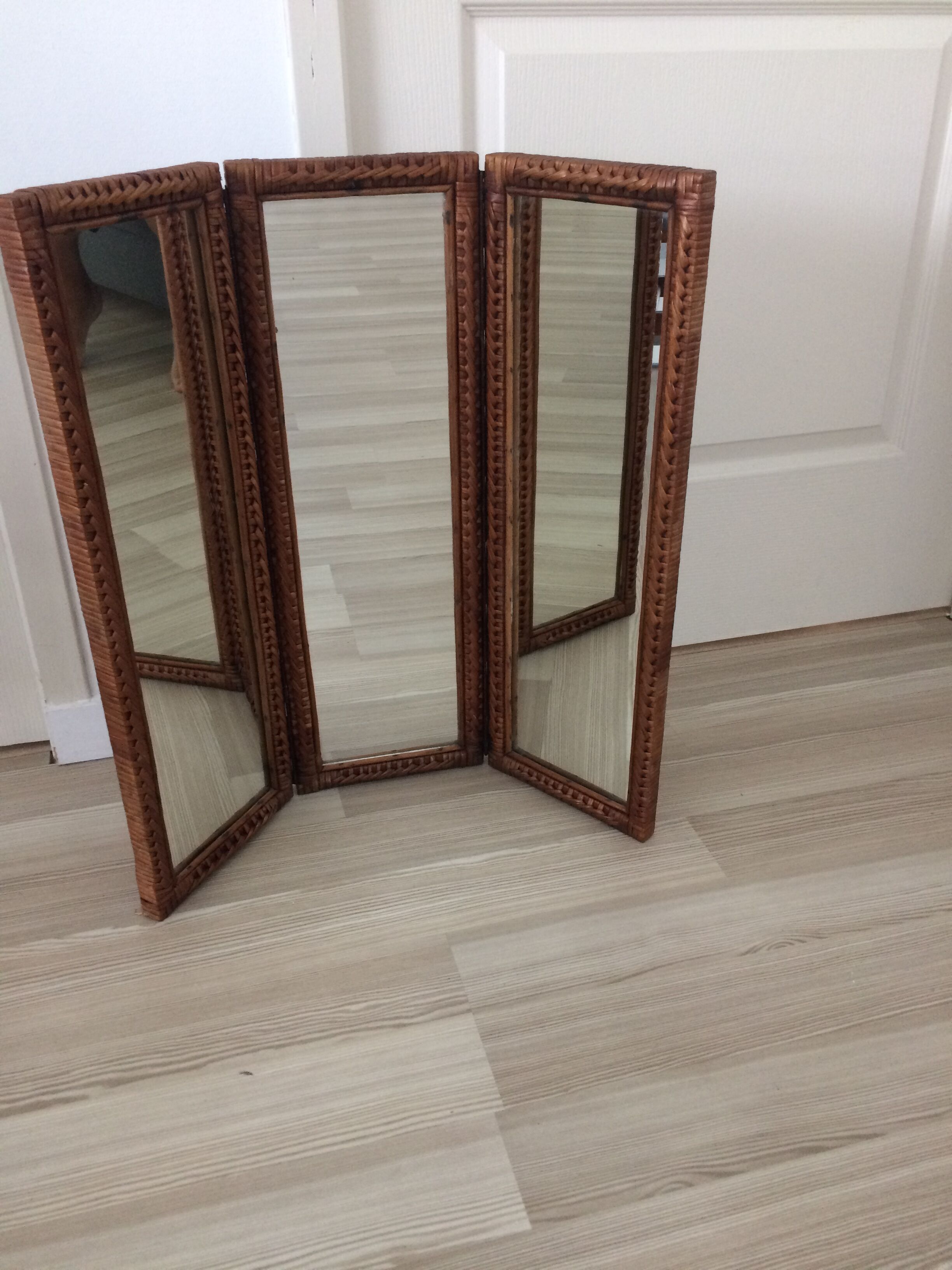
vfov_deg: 61.7
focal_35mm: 29
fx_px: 1063
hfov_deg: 48.2
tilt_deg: -28.7
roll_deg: +2.2
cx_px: 476
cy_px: 635
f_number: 2.2
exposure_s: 1/33
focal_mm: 4.15
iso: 200
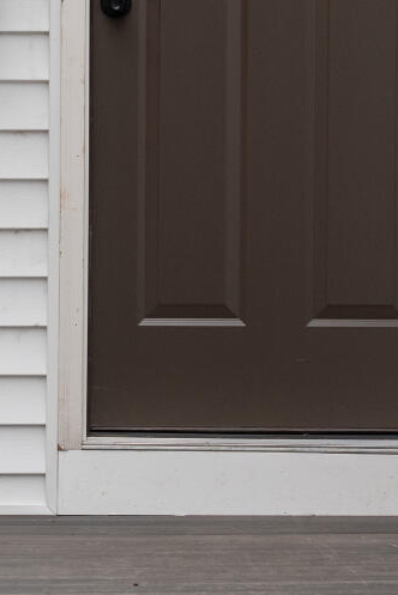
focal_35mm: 177
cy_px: 287
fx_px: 2931
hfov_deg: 7.8
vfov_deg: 11.6
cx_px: 189
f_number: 4.5
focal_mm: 44
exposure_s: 1/640
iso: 400
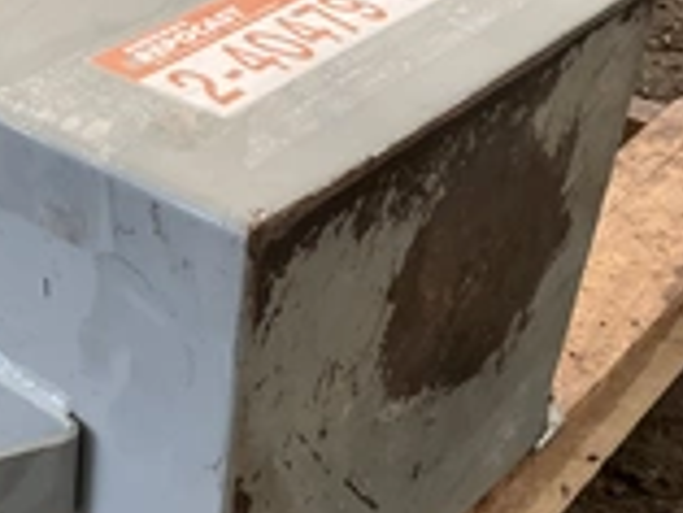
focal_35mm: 74
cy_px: 317
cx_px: 39
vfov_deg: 19.9
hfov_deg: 25.3
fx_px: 1461
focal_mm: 3
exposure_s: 1/61
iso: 64
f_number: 1.8
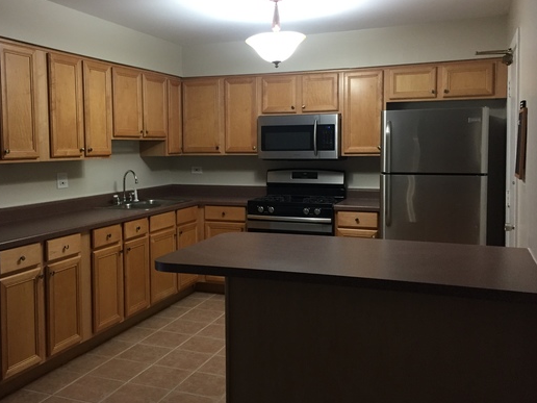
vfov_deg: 39.6
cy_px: 177
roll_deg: +1.0
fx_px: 558
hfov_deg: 51.1
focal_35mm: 36
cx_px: 220
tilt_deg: -2.6
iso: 160
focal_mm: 4.15
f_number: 2.2
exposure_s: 1/30
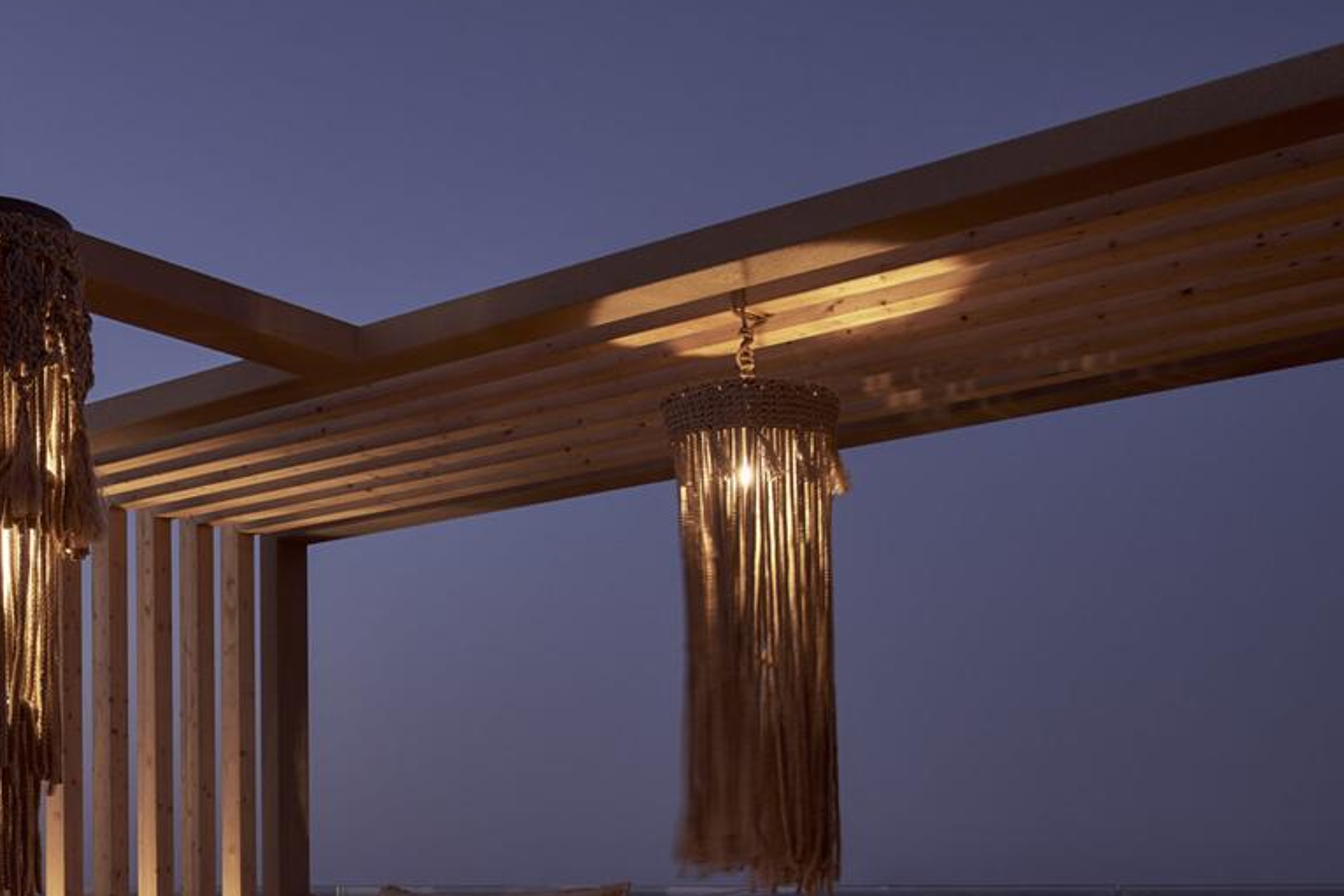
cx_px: 49
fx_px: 1755
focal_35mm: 47
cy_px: 856
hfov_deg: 38.0
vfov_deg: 27.3
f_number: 7.1
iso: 400
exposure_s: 1/6
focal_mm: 24
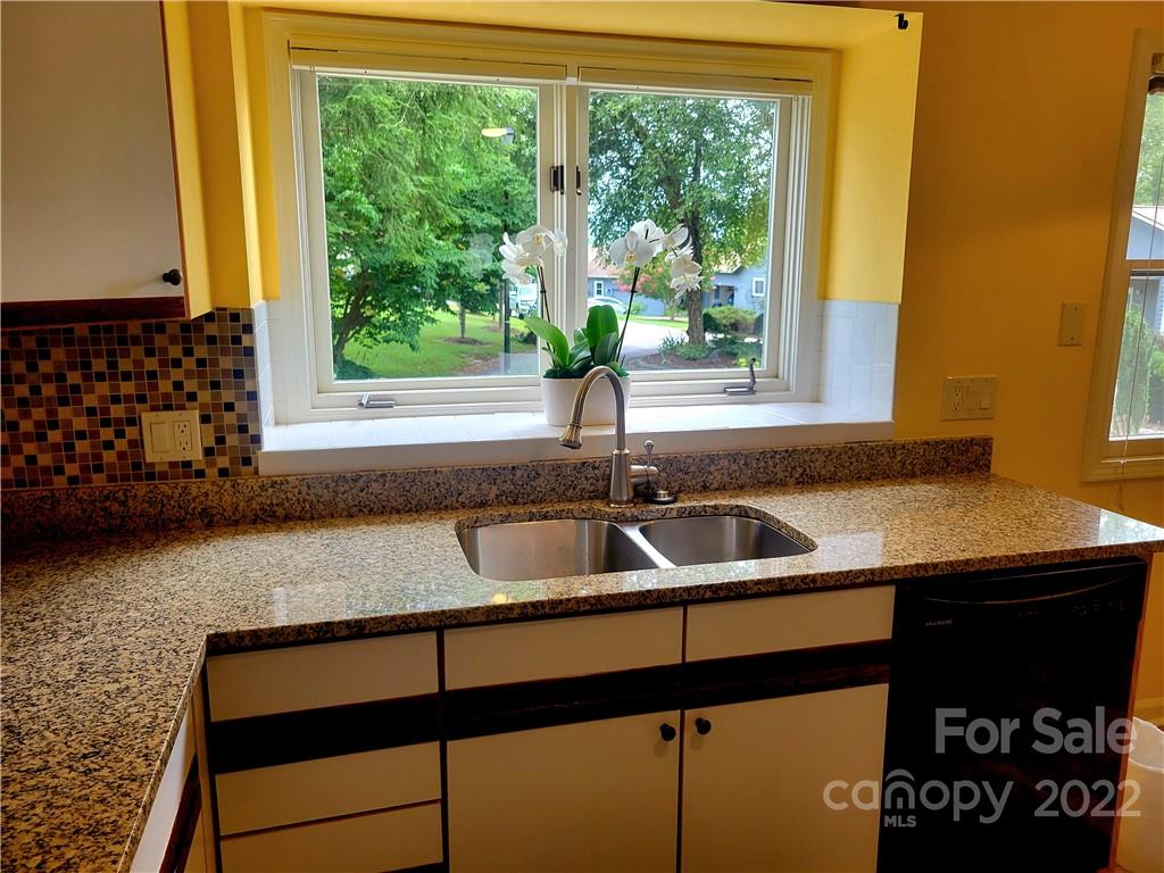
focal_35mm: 26
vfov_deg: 53.1
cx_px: 582
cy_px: 436
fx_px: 874
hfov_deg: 67.3
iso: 50
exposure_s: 1/120
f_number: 1.8
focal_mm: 5.4
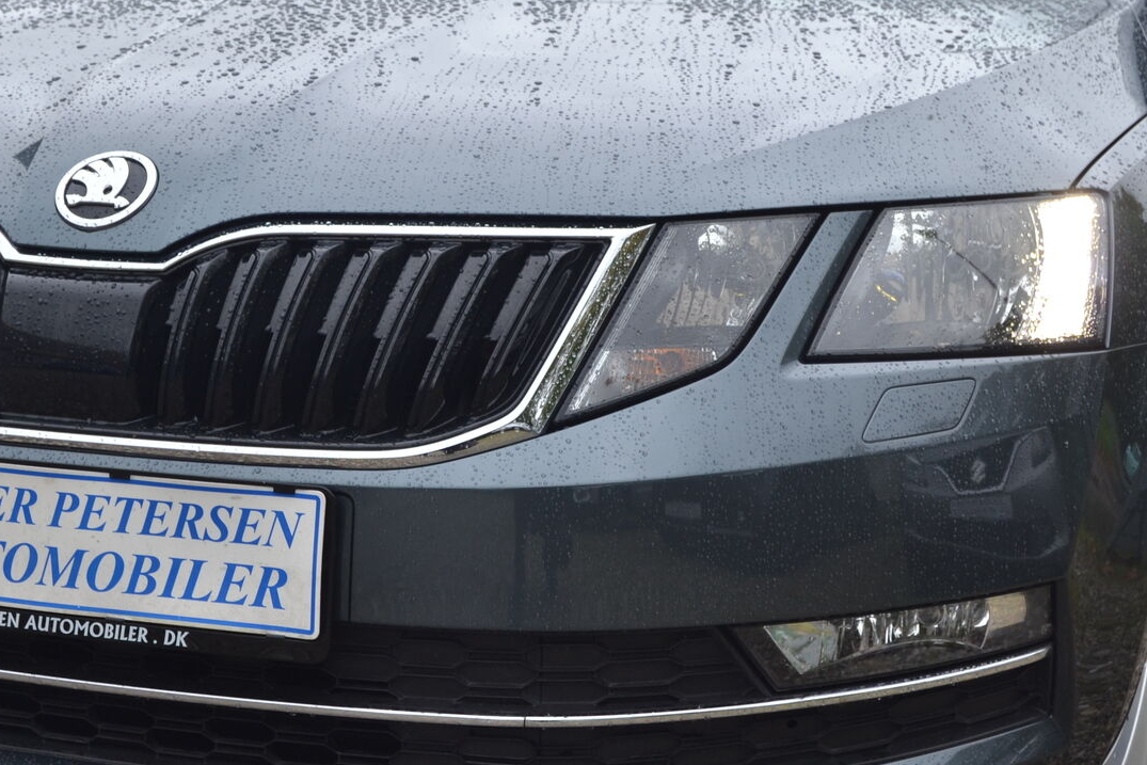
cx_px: 498
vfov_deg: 18.2
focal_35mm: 75
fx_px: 2390
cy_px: 294
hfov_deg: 27.0
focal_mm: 28
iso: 100
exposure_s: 1/125
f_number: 5.6
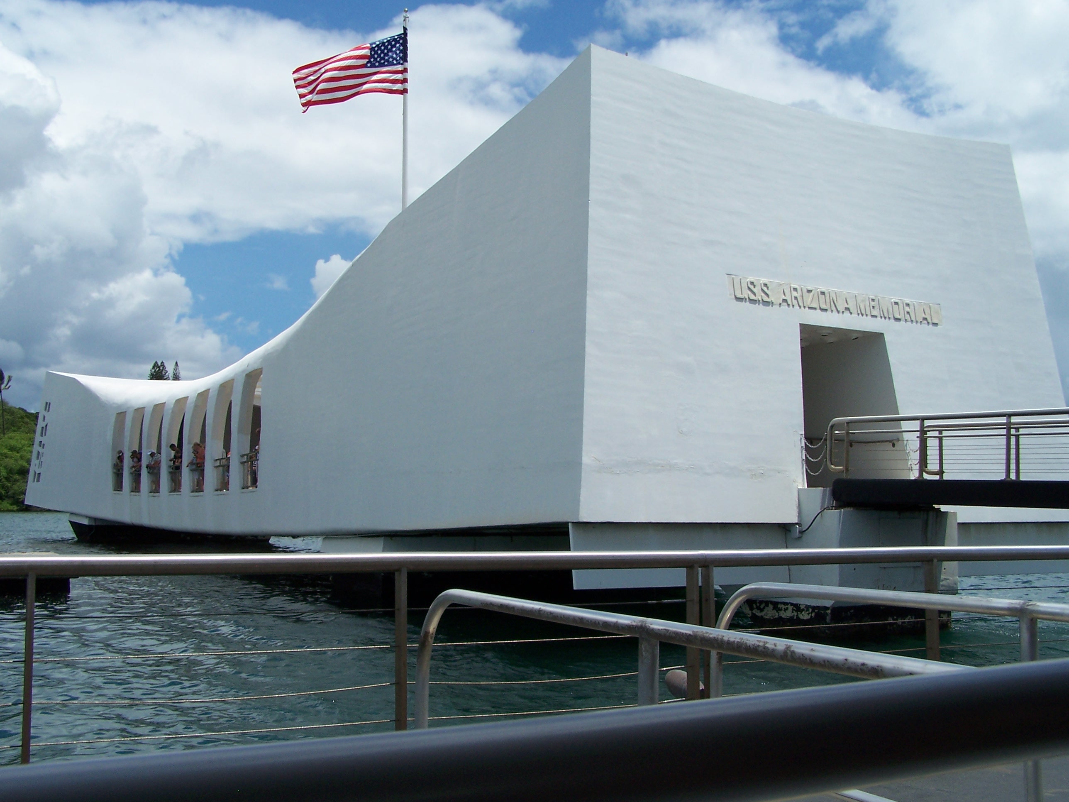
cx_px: 534
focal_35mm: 38
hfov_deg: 49.0
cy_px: 401
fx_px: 1174
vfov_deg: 37.7
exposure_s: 1/1000
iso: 80
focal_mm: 6.3
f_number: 5.6
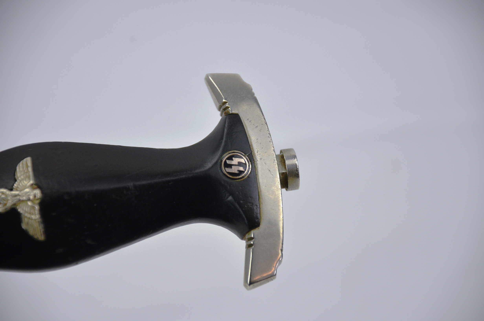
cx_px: 242
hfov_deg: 10.2
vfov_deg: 6.8
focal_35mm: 202
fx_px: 2717
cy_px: 160
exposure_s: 1/250
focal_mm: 135
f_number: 5.6
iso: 560
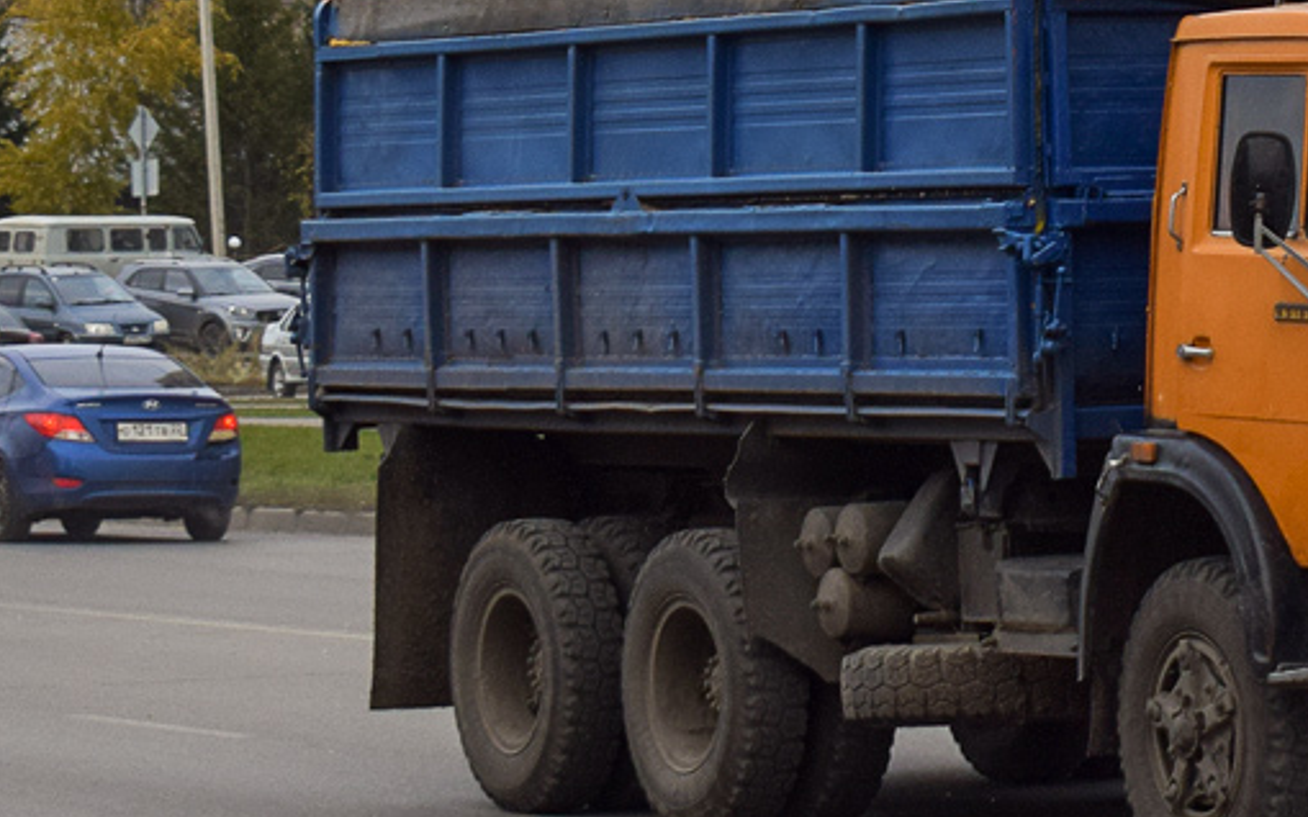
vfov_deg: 8.1
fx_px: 5781
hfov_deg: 12.7
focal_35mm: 162
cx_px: 1367
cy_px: 152
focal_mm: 45
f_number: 6.3
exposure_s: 1/640
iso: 400
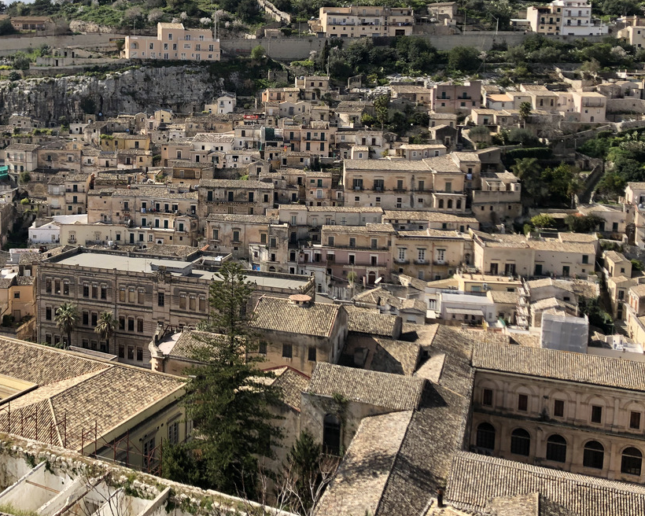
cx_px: 223
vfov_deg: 37.0
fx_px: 764
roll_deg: -0.6
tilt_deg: -8.0
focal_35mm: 40
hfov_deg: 45.2
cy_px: 182
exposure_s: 1/1919
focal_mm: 4
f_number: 1.8
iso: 20
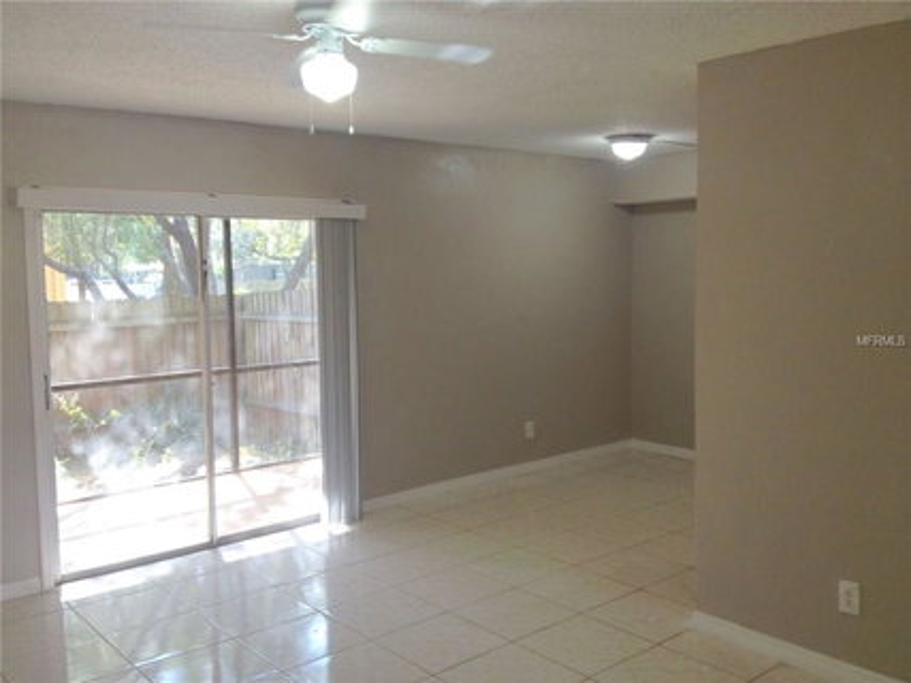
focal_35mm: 35
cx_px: 456
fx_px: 921
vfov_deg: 40.7
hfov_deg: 52.6
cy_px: 342
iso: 64
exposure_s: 1/60
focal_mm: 4.28
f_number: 2.4
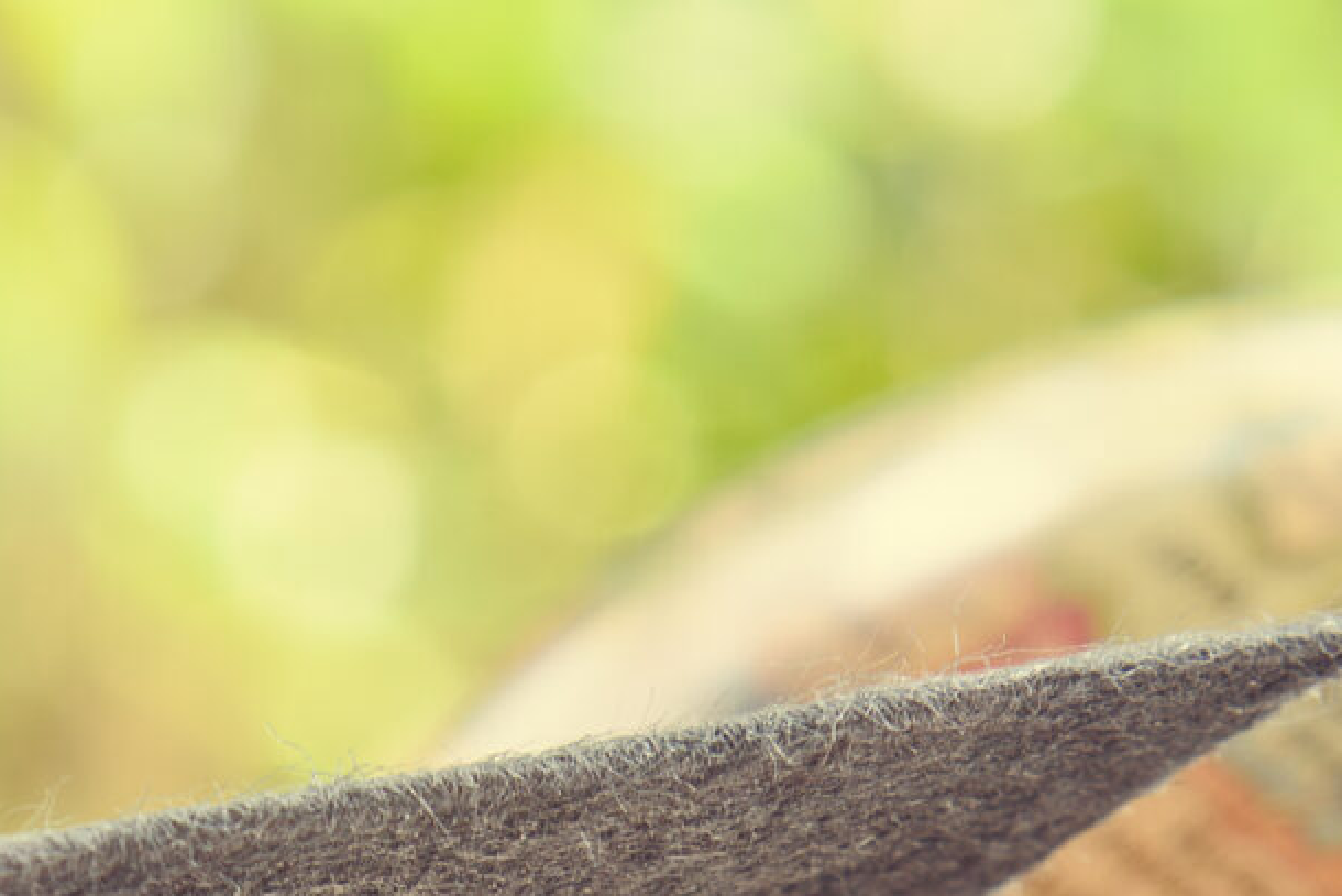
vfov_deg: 2.7
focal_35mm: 504
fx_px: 18791
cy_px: 1758
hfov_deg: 4.1
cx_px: 700
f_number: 13
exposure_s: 1/5
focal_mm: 120
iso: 80
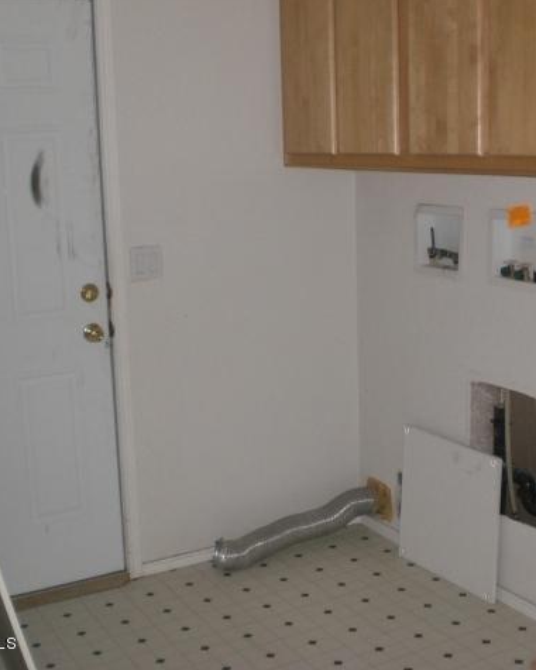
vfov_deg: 37.3
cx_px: 334
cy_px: 333
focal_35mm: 50
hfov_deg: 30.1
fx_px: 991
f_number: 3.1
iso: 200
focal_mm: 6.3
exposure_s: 1/60
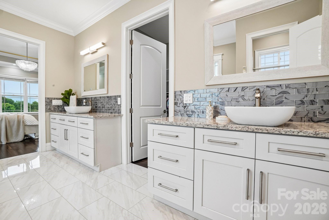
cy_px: 110
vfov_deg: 77.3
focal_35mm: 15
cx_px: 164
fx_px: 137
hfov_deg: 100.4
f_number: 8
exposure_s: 1/30
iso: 400
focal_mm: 10
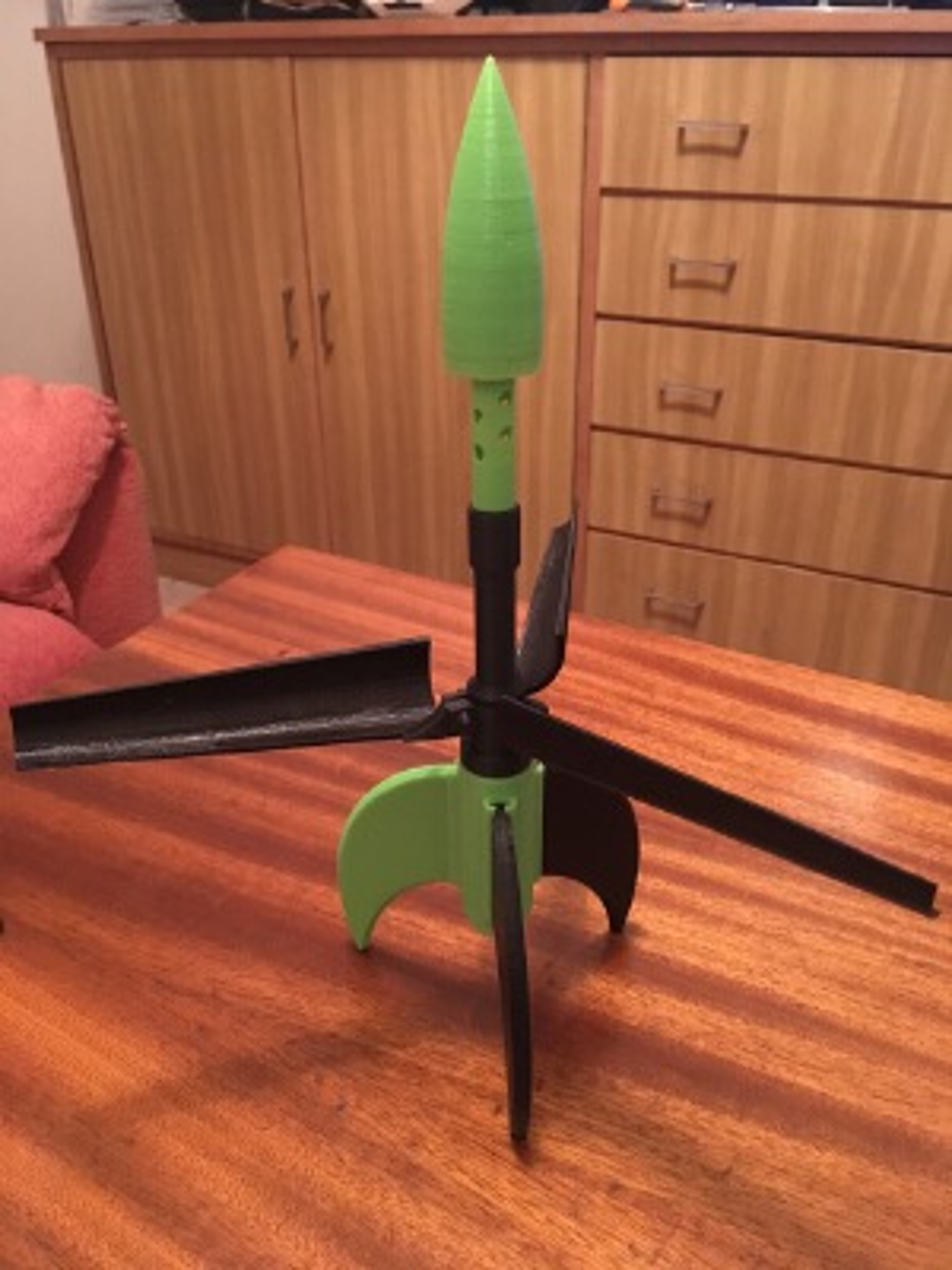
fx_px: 1063
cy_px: 635
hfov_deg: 48.2
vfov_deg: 61.7
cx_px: 476
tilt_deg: -29.7
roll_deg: +0.7
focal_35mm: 29
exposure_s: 1/17
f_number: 2.2
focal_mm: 4.15
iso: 640
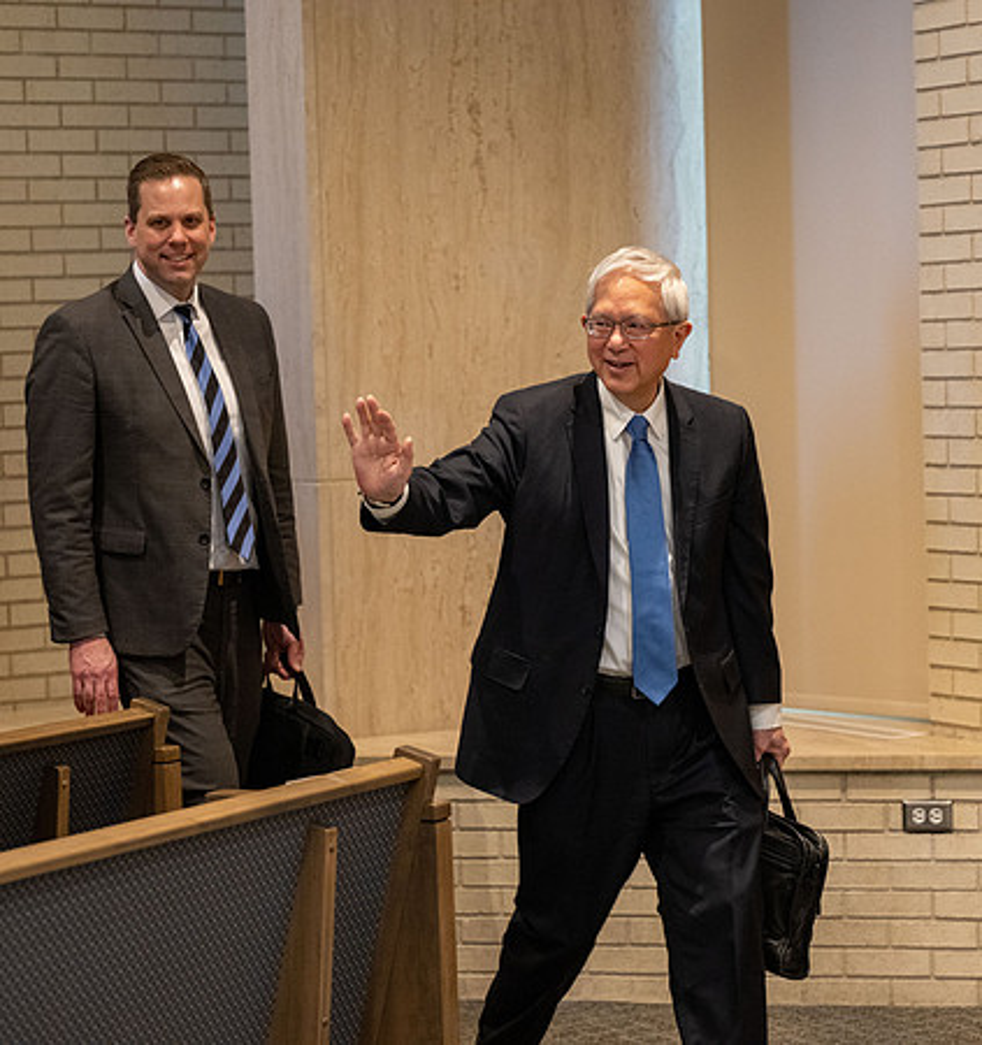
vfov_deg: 18.7
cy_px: 522
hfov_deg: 17.6
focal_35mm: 96
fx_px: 3177
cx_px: 602
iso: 3200
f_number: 2.8
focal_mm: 73
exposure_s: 1/250
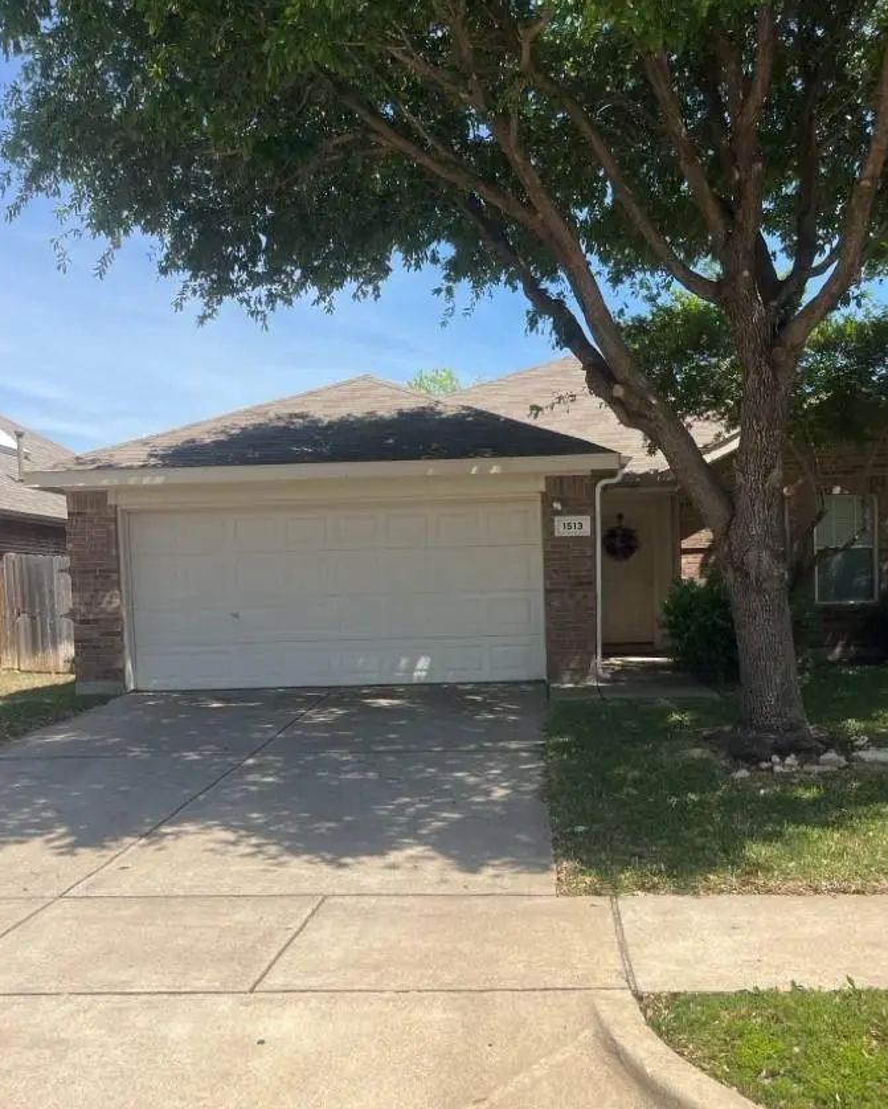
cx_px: 498
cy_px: 633
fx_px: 1018
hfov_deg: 47.0
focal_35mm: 31
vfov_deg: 56.9
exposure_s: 1/3049
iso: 50
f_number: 1.6
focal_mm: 5.1
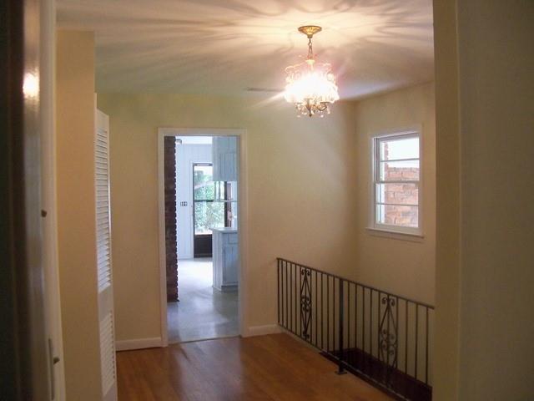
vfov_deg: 40.7
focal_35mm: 35
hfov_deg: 52.6
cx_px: 267
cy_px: 200
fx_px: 540
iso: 500
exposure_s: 1/40
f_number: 3.5
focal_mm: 6.2
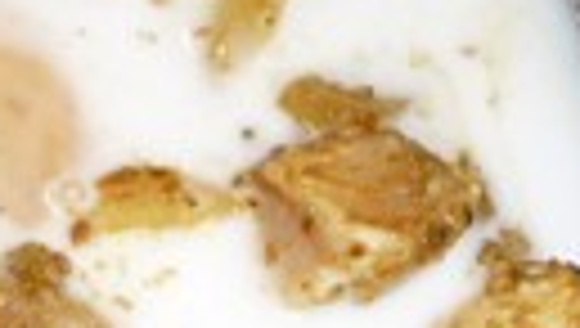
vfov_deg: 8.1
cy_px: 243
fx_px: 2326
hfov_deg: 12.7
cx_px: -526
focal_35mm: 151
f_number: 3.3
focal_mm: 4.7
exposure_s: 1/30
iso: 100
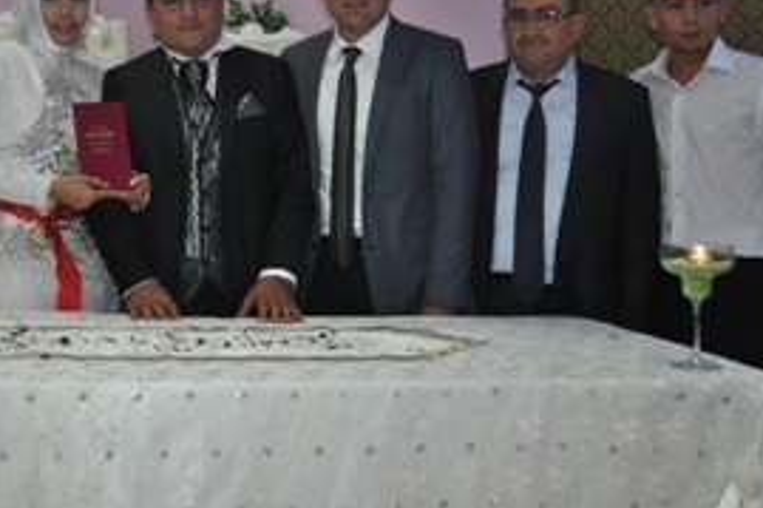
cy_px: 116
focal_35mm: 50
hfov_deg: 39.1
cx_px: 244
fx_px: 1059
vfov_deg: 26.6
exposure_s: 1/60
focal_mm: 20
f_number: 3.8
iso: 800
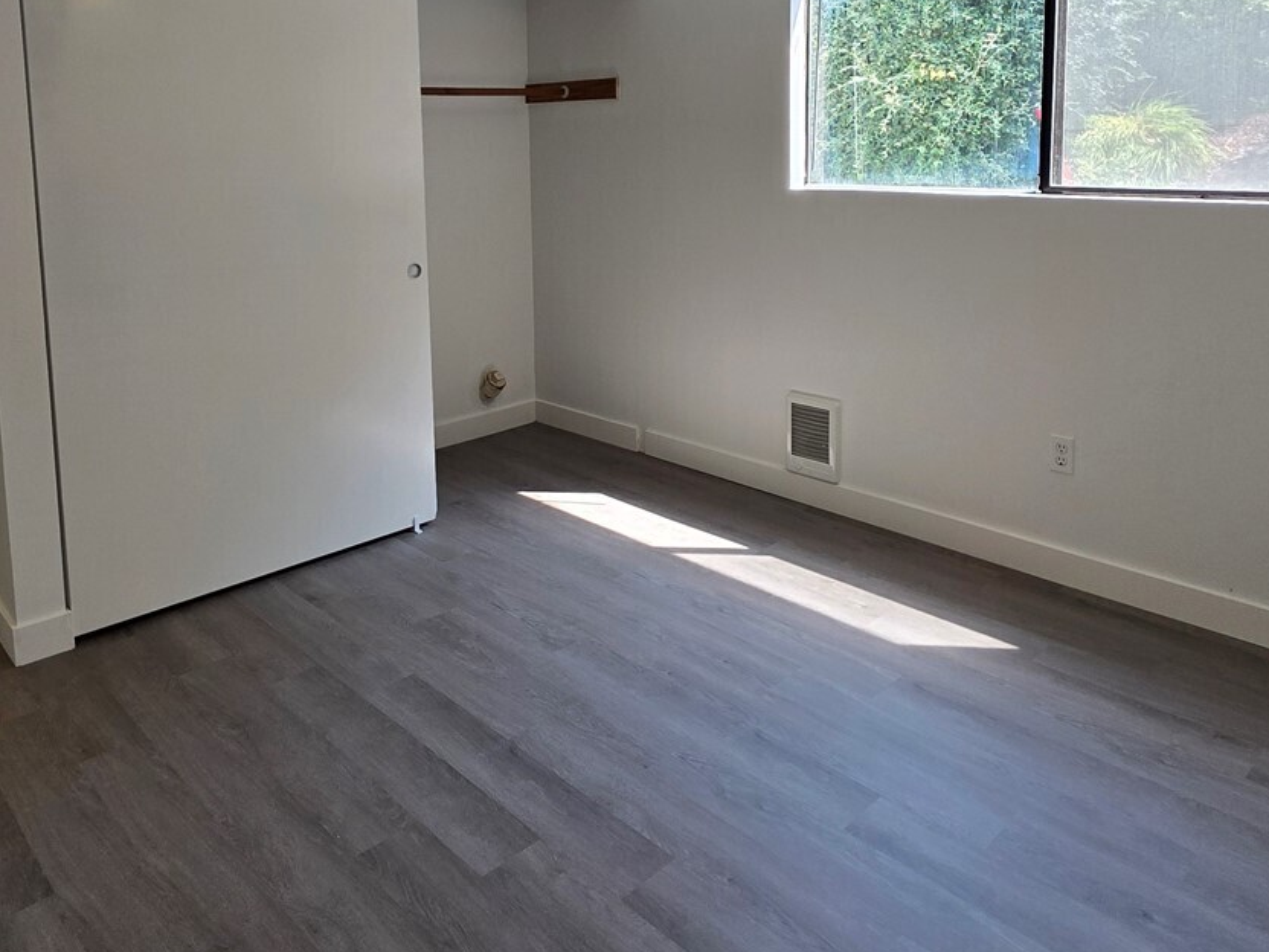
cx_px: 584
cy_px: 240
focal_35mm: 25
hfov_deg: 69.3
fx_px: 916
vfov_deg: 52.5
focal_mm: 2.2
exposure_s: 1/120
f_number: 1.9
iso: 64
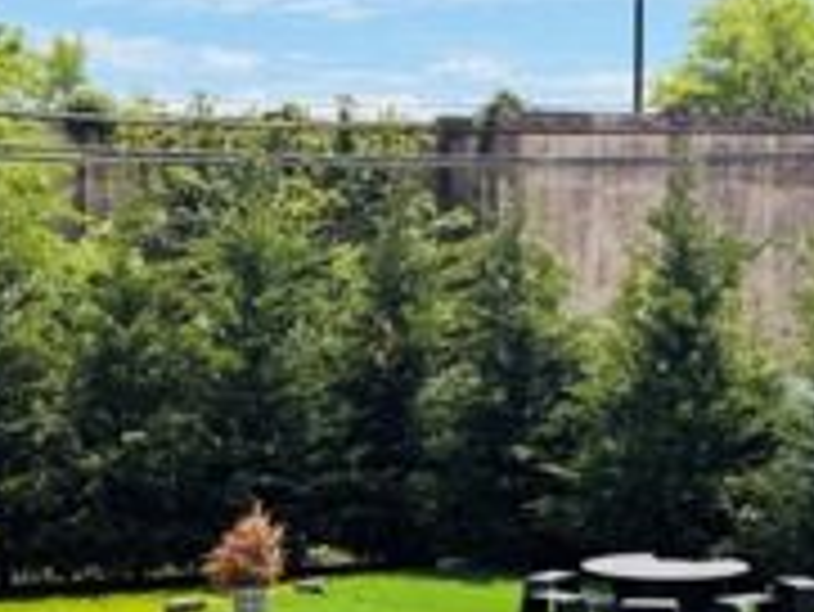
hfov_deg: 23.0
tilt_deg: -6.2
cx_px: 400
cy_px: 598
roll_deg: +1.1
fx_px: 2000
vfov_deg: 17.0
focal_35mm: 85
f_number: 1.78
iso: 80
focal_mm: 6.76
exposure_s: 1/3953
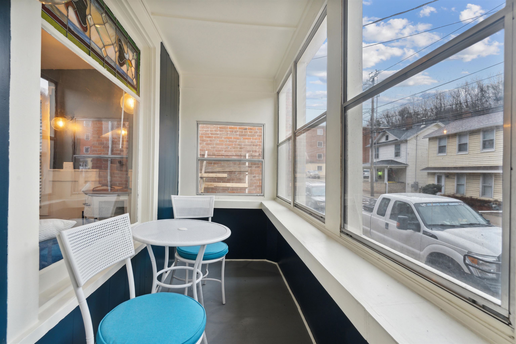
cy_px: 172
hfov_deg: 96.7
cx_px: 258
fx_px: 229
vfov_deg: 73.7
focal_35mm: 16
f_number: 9
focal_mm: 16
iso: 640
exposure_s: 1/20
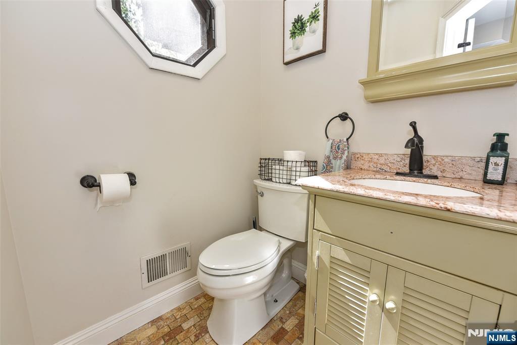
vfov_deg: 81.2
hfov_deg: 104.2
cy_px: 172
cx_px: 258
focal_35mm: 14
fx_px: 201
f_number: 5.6
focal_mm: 14
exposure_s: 1/125
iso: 400
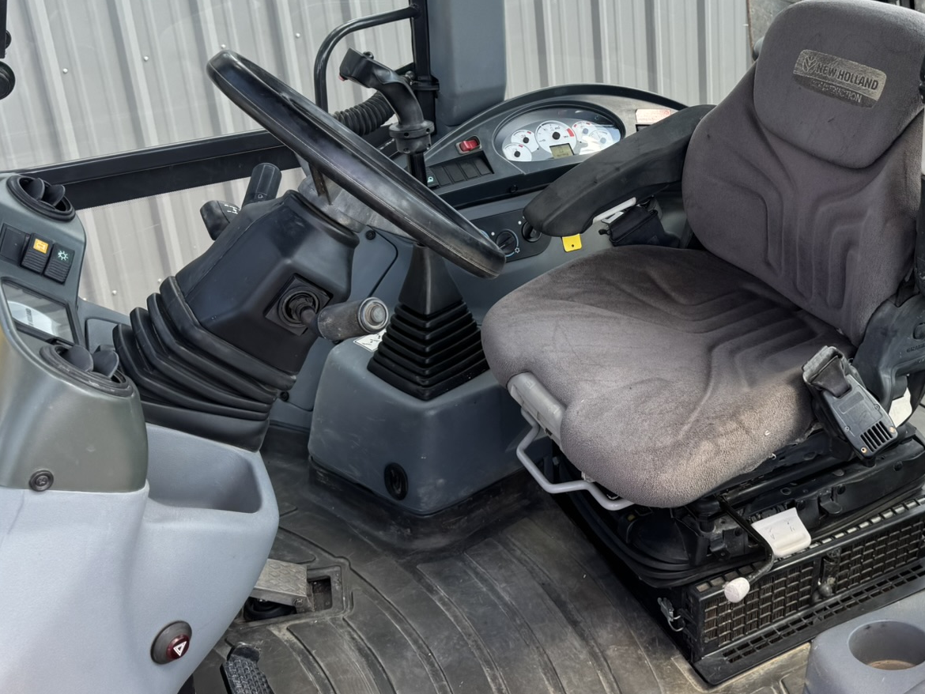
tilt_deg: -21.9
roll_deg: +2.4
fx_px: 1123
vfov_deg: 33.6
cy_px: 168
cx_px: 632
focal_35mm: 42
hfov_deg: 44.0
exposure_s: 1/425
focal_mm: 6.76
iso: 80
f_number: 1.78
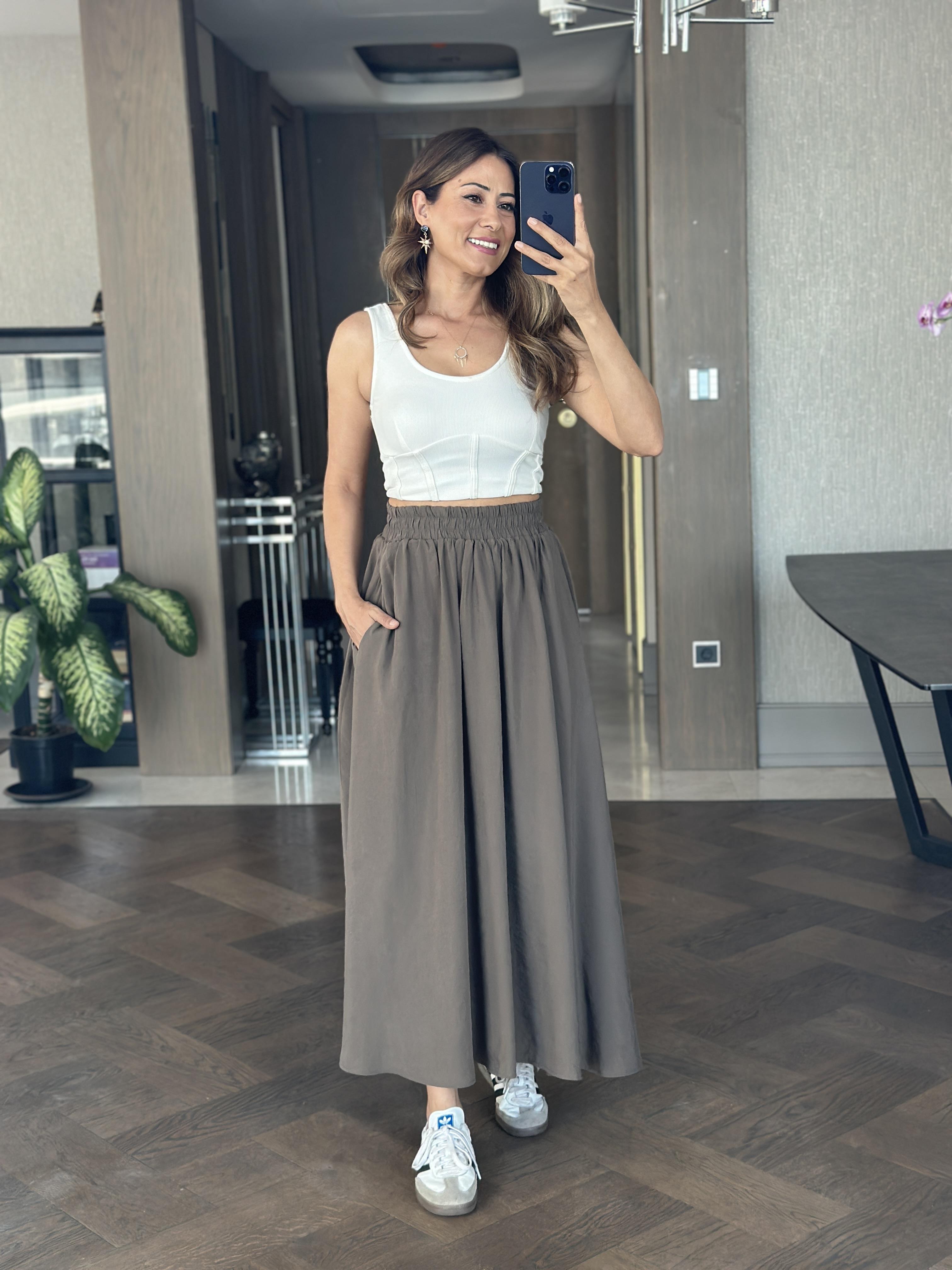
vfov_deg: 39.7
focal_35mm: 48
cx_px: 476
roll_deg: +1.7
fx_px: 1760
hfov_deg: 30.3
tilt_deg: -19.0
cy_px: 635
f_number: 1.78
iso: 125
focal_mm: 6.86
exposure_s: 1/86
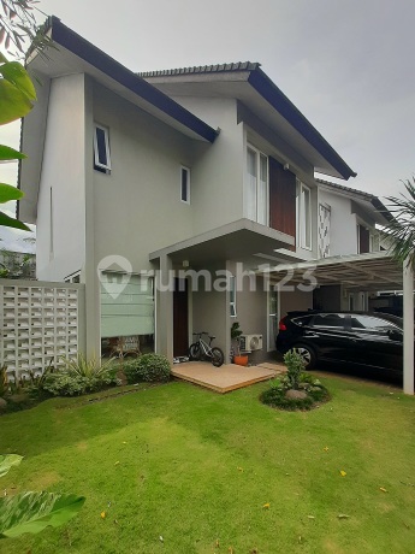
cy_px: 277
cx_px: 208
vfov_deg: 106.2
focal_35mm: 13
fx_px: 208
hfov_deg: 89.9
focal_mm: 1.42
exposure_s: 1/909
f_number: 2.2
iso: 40
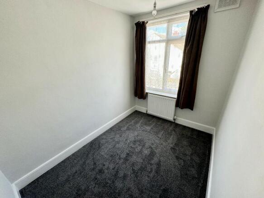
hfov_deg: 102.1
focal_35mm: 14
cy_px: 99
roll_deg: +2.2
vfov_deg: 85.7
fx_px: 107
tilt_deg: -23.9
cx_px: 132
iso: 100
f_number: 2.2
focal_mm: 2.22
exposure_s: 1/99
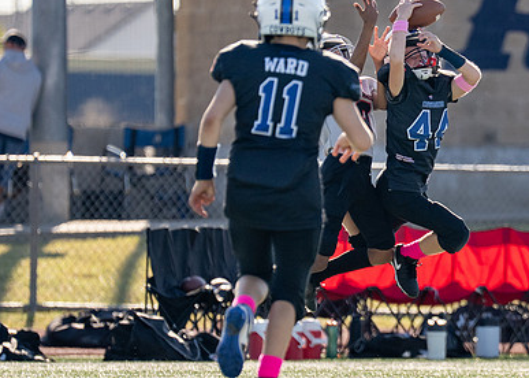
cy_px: 196
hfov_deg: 2.9
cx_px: 516
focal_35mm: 692
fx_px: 10391
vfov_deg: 2.1
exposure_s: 1/2500
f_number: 2.8
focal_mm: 200
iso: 160
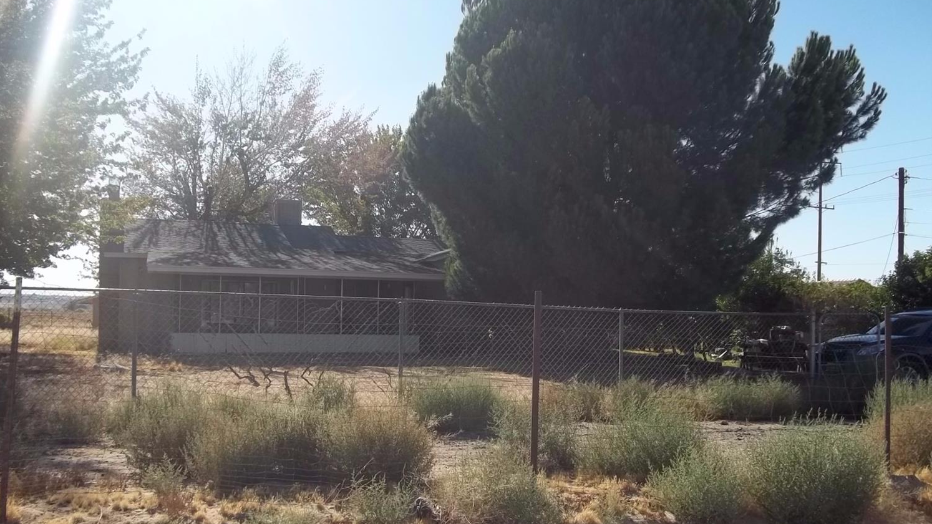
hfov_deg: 56.6
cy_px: 301
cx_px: 466
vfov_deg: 33.6
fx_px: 865
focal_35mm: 35
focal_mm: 5.7
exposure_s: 1/160
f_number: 8.8
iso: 64
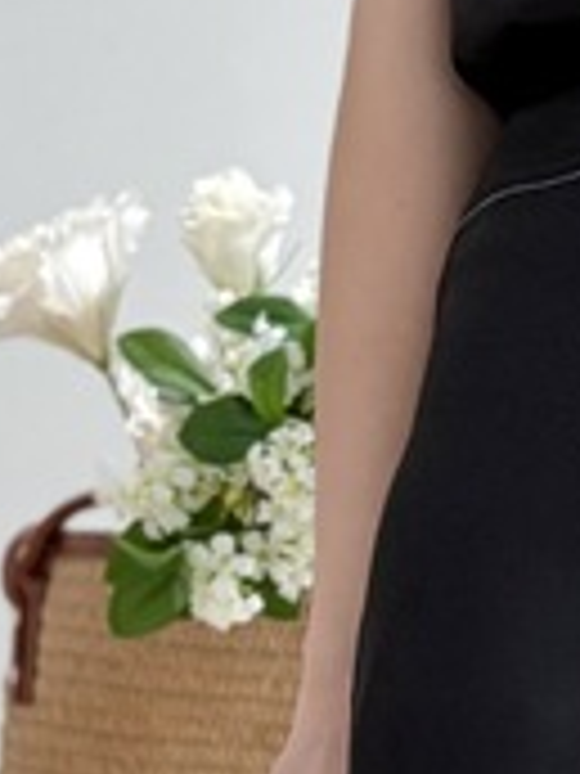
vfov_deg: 11.8
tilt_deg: +4.9
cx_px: 1039
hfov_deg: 9.4
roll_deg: -1.4
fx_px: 3373
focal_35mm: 151
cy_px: 1530
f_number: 1.6
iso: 125
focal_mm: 5.96
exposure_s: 1/120
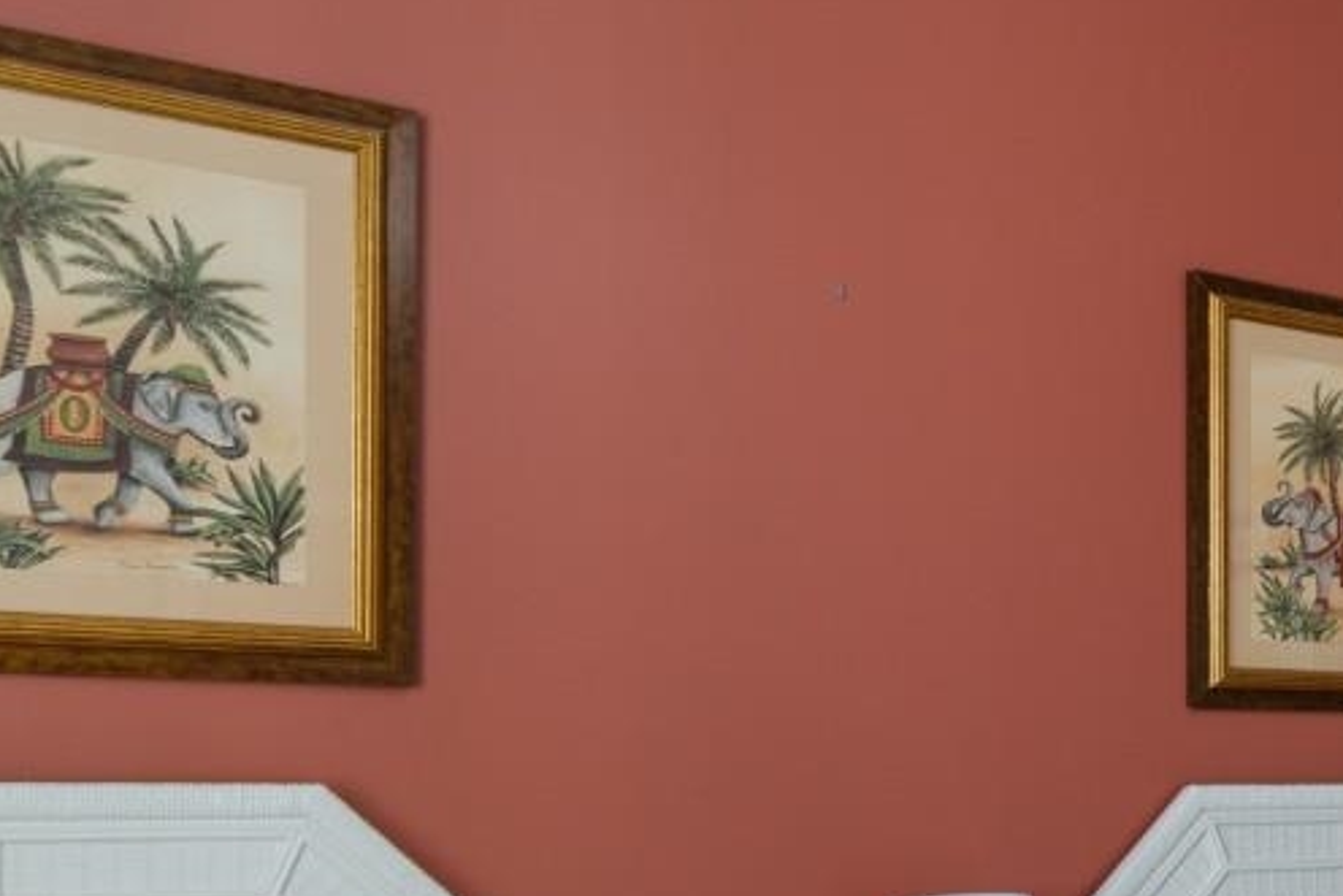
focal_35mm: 49
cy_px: 750
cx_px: 1538
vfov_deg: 26.9
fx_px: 1828
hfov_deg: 34.0
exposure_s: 1/15
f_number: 4.5
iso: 100
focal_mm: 10
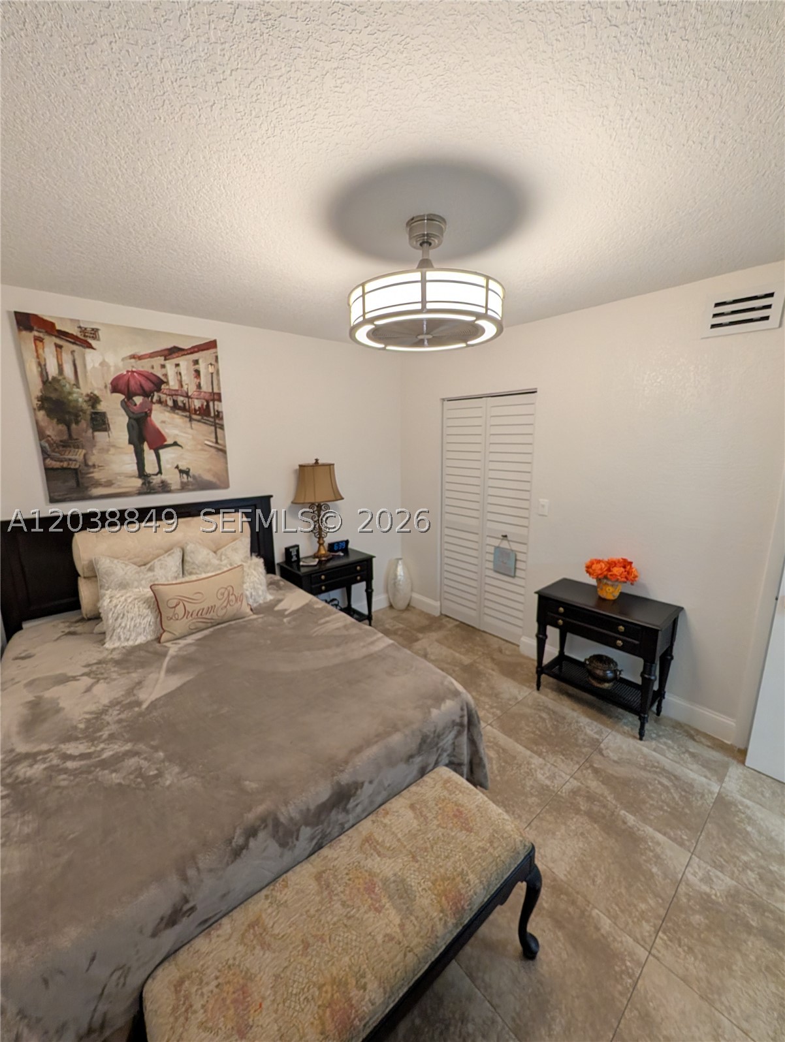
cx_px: 392
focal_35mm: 12
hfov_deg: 94.6
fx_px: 362
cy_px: 521
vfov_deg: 110.5
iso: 53
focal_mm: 2.02
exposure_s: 1/120
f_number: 1.7
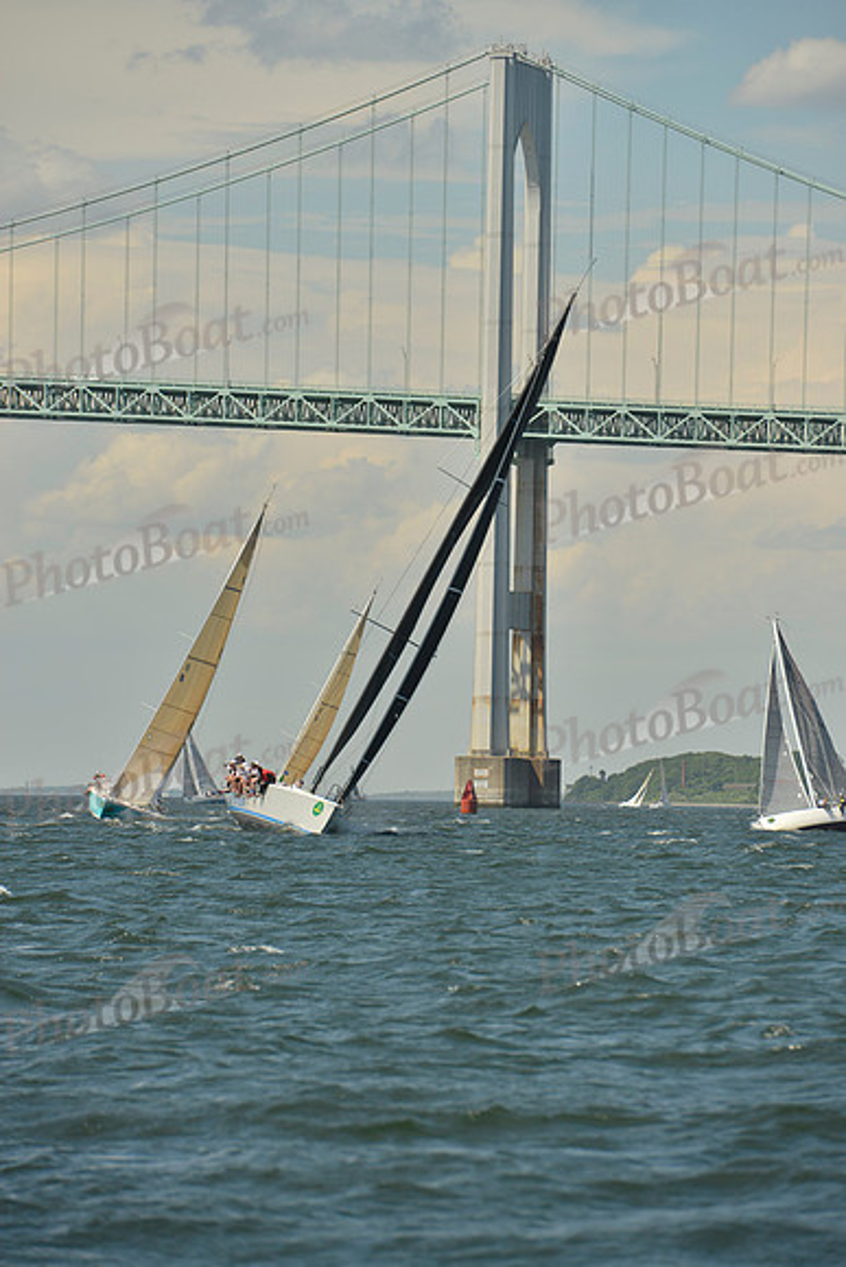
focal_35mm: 195
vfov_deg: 10.5
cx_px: 423
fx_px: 6869
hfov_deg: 7.0
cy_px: 634
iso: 280
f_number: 8
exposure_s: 1/1600
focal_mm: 195
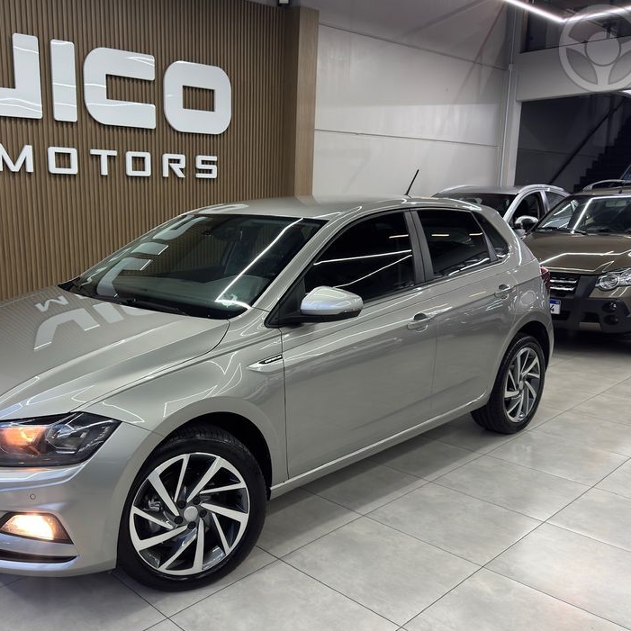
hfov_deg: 51.5
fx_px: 639
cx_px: 206
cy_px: 329
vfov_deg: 52.5
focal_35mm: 31
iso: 250
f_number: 1.78
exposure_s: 1/60
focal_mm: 6.76
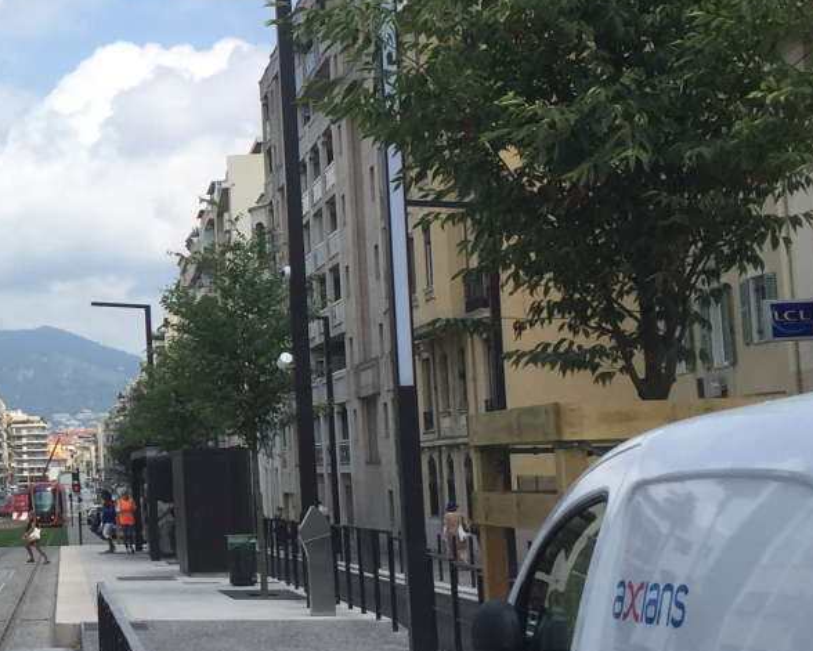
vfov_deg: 19.9
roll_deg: +0.2
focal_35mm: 77
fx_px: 1854
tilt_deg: +4.4
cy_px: 307
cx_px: -141
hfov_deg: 22.9
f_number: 2.2
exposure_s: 1/2198
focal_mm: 4.15
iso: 32
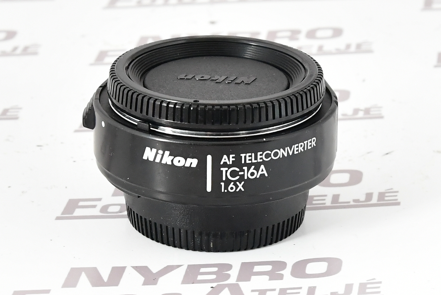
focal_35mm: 50
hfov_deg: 39.6
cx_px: 220
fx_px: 613
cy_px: 148
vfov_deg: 27.0
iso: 2500
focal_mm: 50
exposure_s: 1/160
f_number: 9
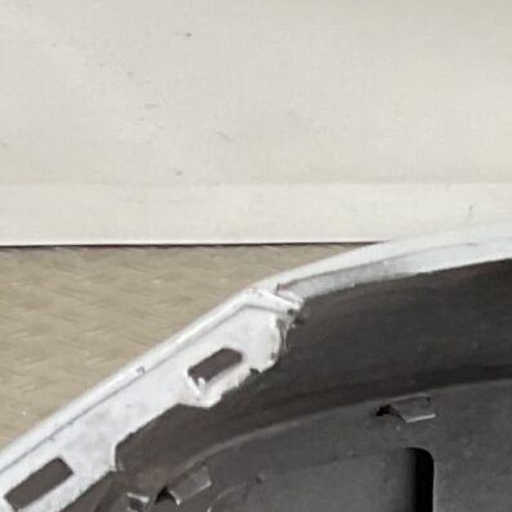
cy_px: 717
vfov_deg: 10.3
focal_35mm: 166
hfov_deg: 9.4
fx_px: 2778
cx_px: 1222
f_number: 1.8
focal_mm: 3
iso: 32
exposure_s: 1/120
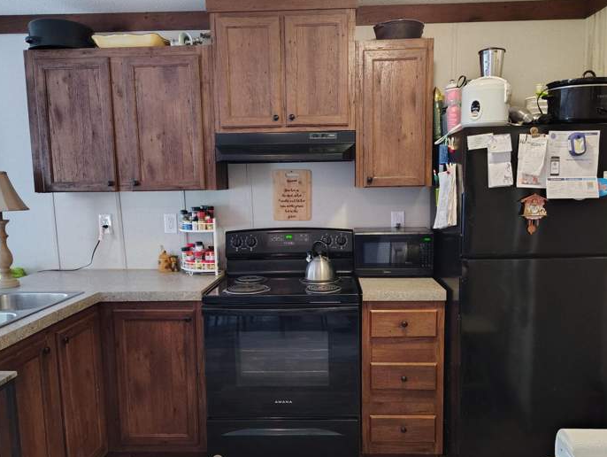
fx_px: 492
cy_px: 246
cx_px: 320
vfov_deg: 49.8
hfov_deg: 63.3
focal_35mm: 28
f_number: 1.8
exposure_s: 1/30
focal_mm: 5.56
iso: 3197
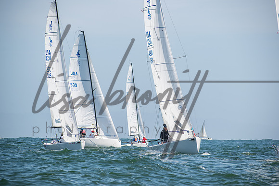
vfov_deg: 6.4
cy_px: 93
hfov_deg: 9.6
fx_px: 1661
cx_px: 141
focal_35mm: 214
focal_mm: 140
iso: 200
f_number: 6.3
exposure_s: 1/1000
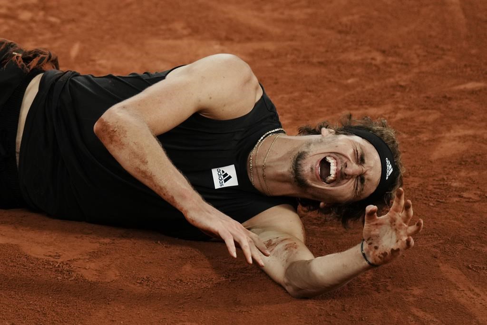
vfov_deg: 3.4
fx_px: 5412
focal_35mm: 400
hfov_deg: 5.2
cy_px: 162
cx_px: 244
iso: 1250
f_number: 2.8
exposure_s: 1/2000
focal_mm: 400
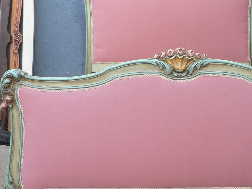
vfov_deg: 23.3
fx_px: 459
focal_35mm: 63
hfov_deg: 30.4
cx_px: 177
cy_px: 107
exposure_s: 1/80
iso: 80
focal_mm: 6
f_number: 2.8
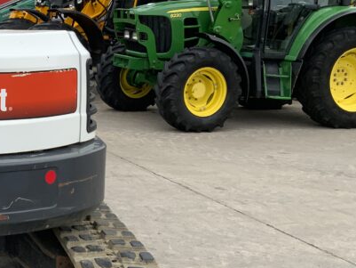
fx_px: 761
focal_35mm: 74
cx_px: -21
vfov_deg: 19.9
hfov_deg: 24.8
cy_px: 100
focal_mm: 3
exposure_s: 1/1311
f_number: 1.8
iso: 16
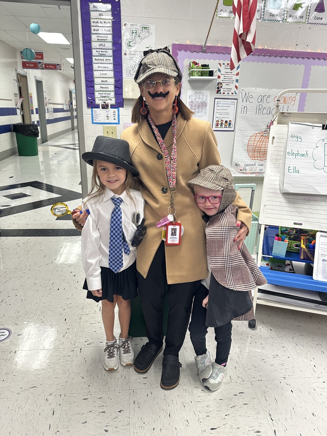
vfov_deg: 71.6
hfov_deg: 56.8
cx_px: 164
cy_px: 218
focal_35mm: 24
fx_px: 302
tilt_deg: -18.8
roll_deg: -3.1
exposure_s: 1/60
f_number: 1.78
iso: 160
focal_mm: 6.86
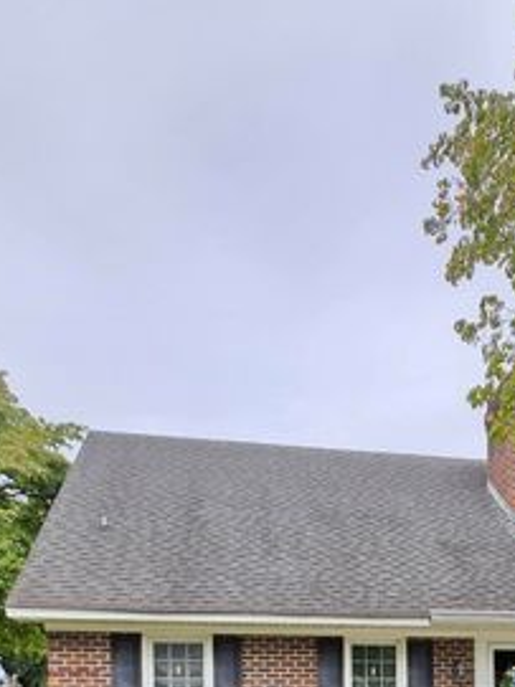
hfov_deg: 43.0
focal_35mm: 32
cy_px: 744
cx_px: 375
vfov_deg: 44.4
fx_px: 635
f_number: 1.9
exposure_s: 1/1002
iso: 32
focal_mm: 2.2
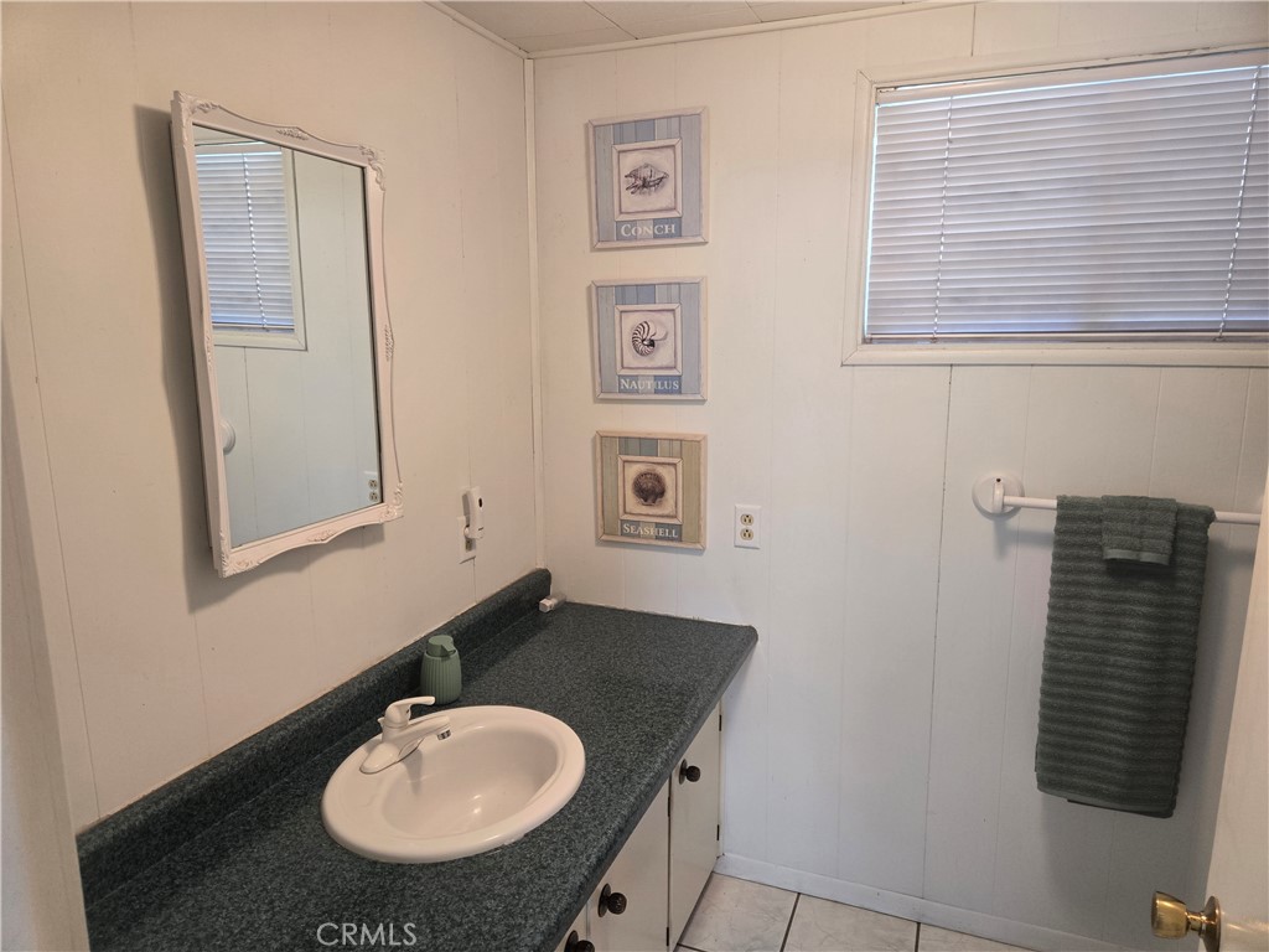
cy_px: 476
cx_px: 634
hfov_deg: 73.9
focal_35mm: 23
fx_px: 843
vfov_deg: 58.9
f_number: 1.8
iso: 160
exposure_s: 1/120
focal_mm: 5.4
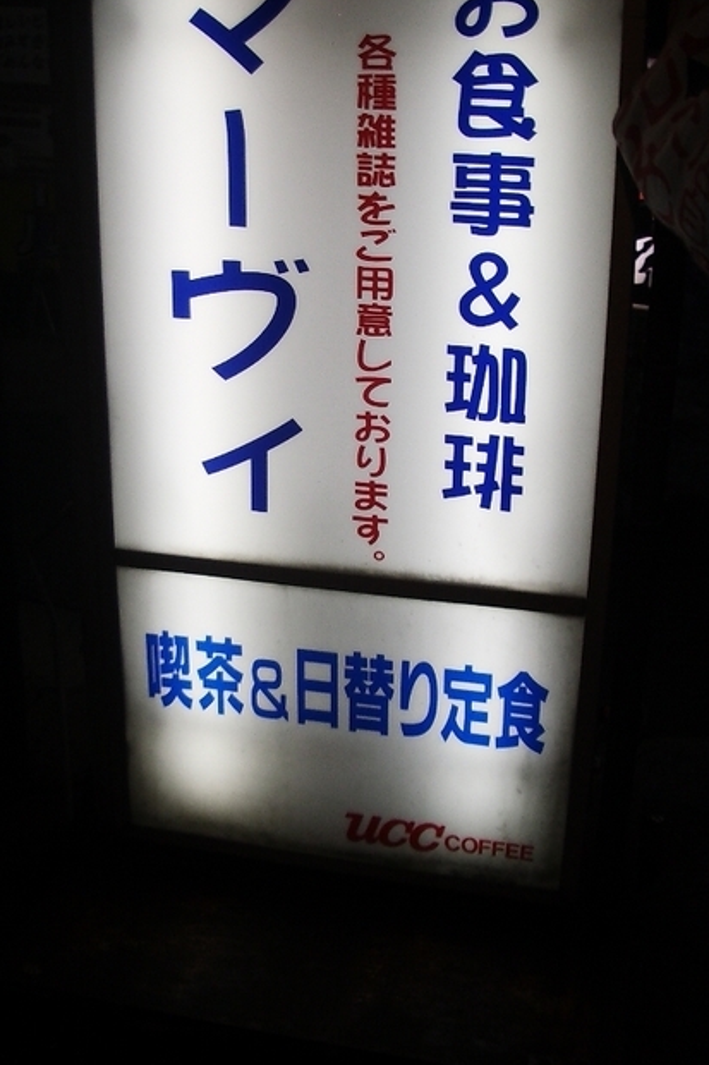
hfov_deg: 28.6
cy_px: 390
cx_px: 299
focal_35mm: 47
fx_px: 1389
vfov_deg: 41.6
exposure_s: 1/80
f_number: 2.6
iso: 80
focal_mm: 5.8
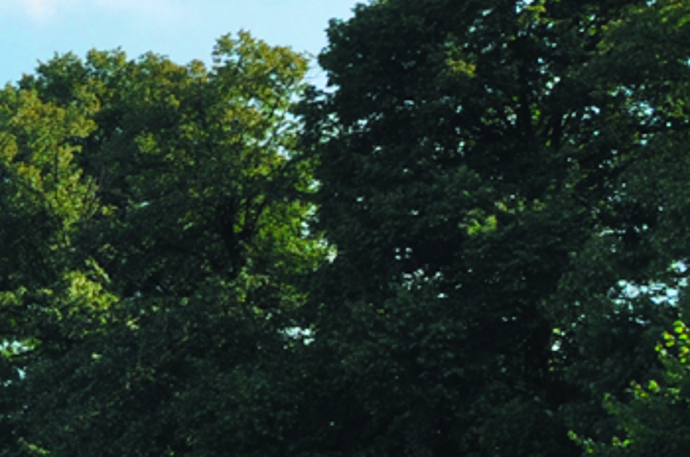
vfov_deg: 9.2
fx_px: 2793
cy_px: 634
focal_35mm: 146
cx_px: -900
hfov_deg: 11.8
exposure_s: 1/500
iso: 400
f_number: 11
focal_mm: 20
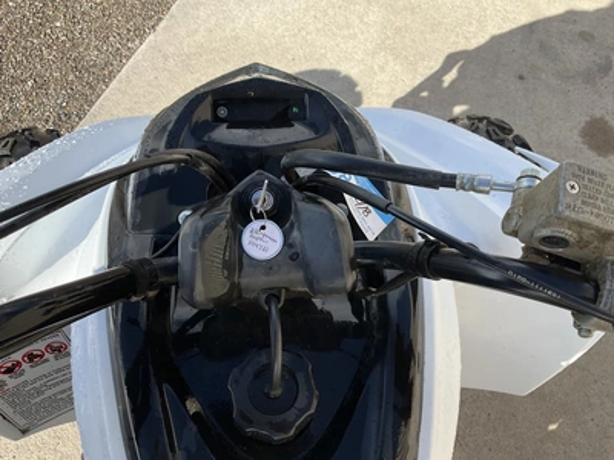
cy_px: 230
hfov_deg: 61.7
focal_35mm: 29
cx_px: 307
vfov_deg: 48.2
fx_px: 514
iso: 25
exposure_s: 1/842
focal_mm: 3
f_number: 1.8
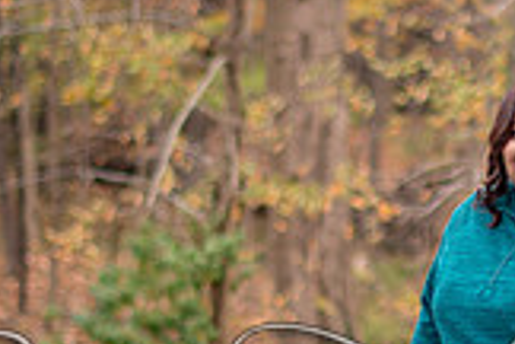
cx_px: 496
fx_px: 2746
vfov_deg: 7.1
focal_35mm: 192
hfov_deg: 10.6
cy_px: 298
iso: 200
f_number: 1.4
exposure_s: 1/80
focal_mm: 50
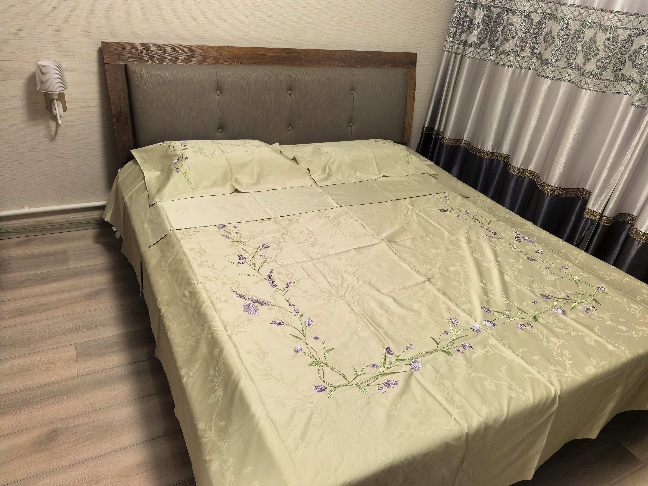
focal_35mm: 24
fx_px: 449
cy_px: 243
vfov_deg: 56.8
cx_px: 324
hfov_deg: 71.6
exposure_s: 1/50
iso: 200
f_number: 1.6
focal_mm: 8.5
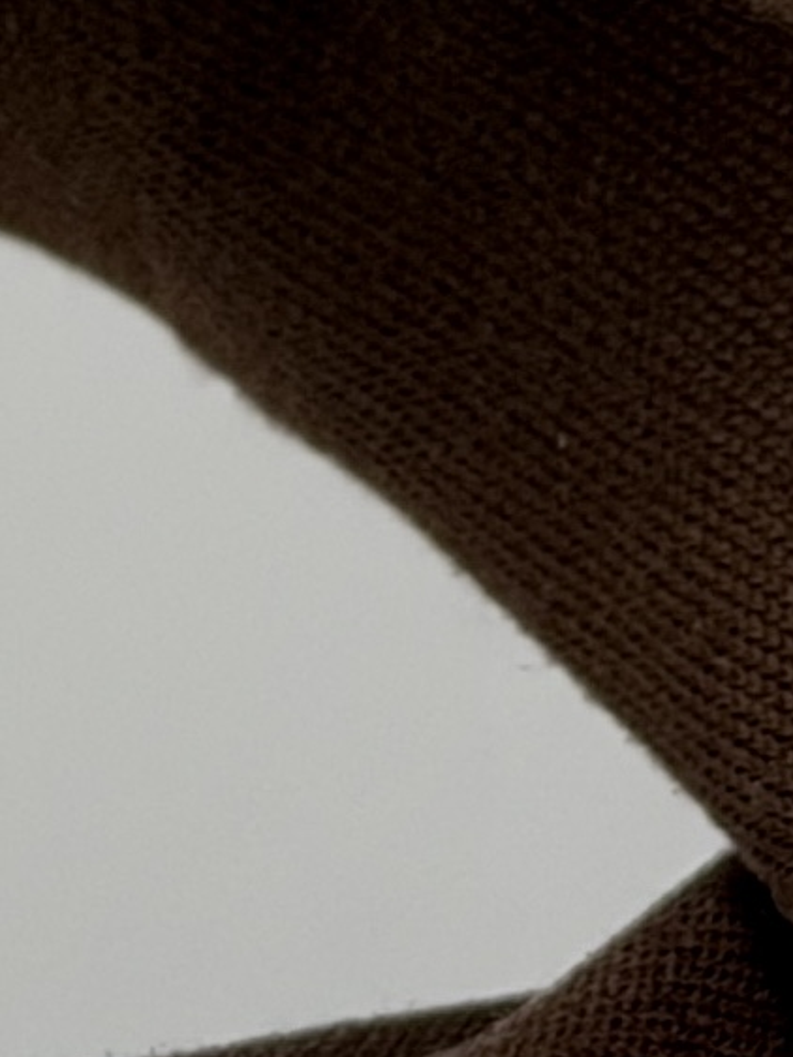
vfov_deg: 7.1
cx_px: -528
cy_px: 54
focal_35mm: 278
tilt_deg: -87.0
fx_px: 8495
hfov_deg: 5.3
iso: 64
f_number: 1.78
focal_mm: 6.76
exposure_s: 1/496
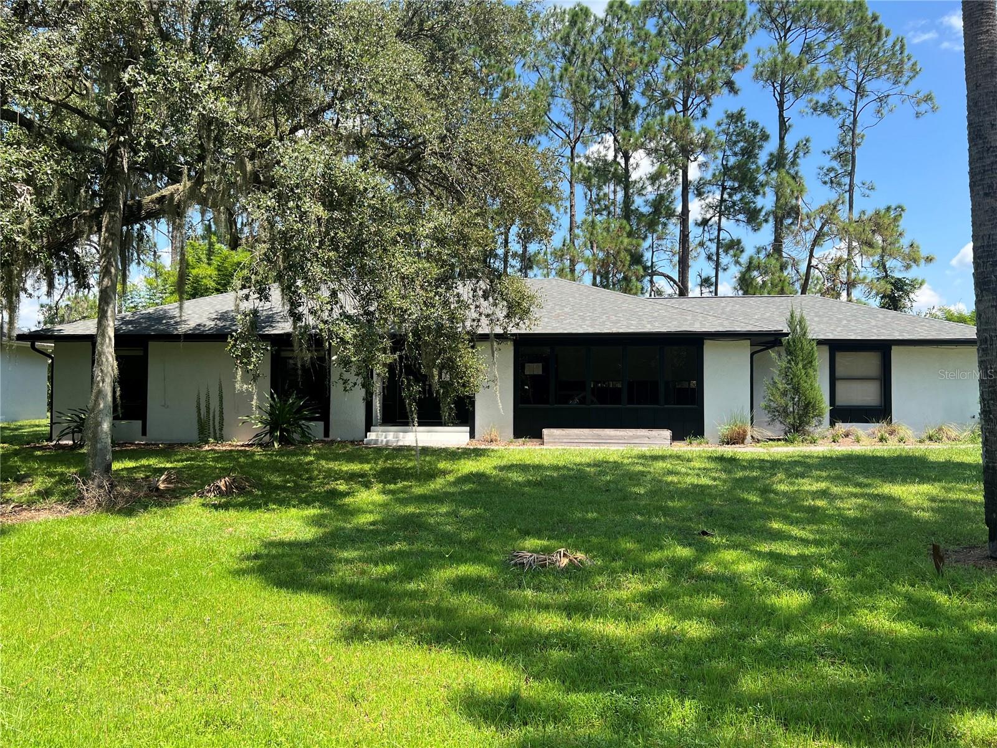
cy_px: 374
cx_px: 498
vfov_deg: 53.1
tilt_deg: +1.9
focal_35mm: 26
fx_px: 749
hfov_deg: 67.3
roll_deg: -0.8
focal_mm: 5.7
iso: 50
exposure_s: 1/1597
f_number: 1.5
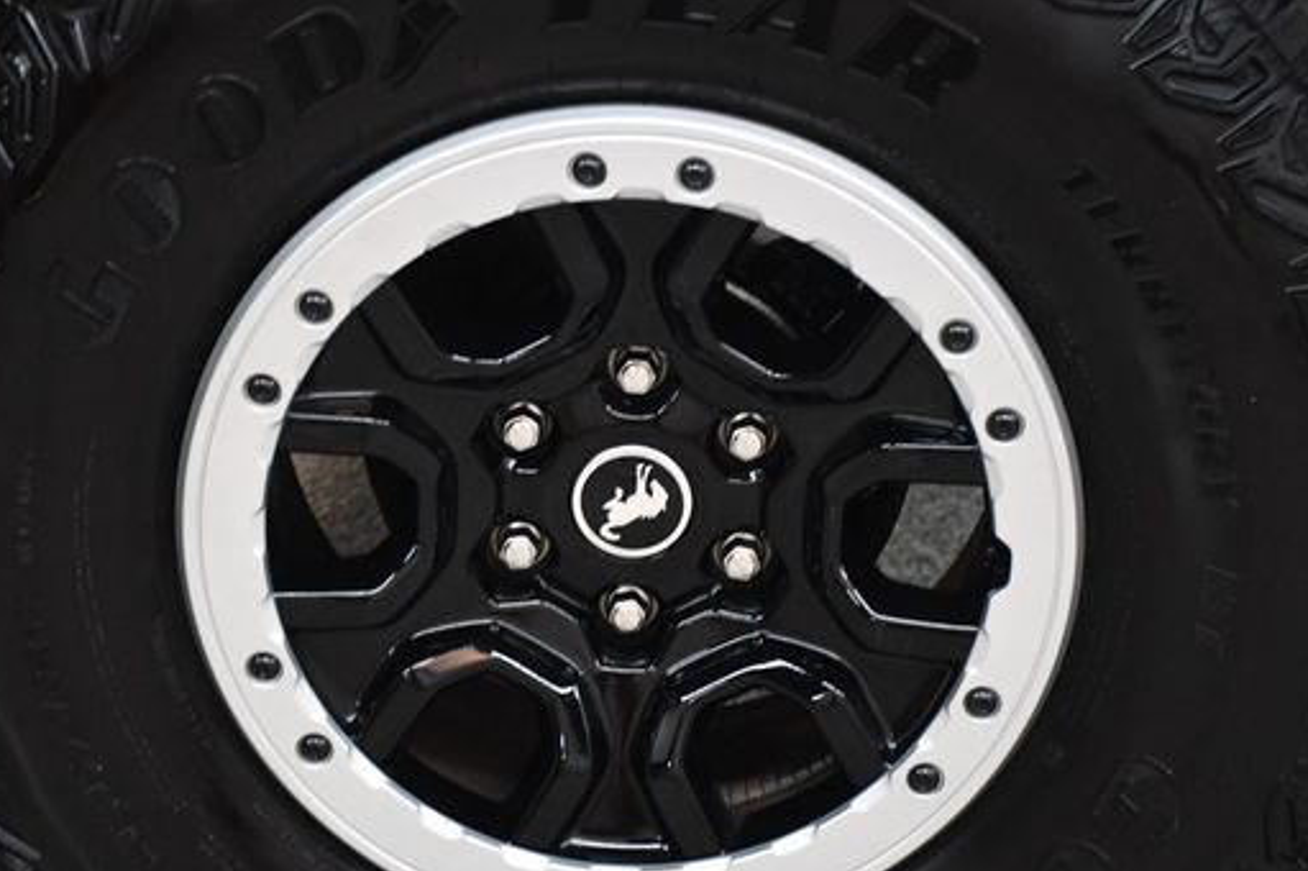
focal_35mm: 94
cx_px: 622
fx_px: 3413
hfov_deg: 21.7
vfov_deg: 14.5
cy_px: 500
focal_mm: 50
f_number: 4.8
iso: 3200
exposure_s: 1/60
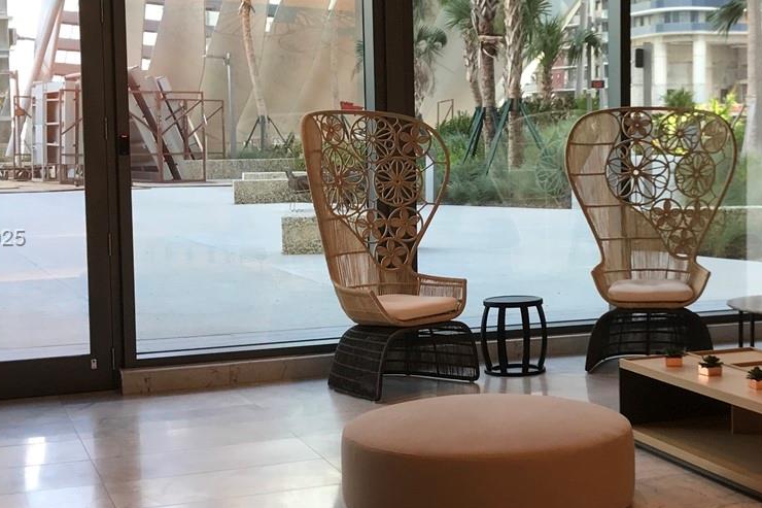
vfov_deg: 21.6
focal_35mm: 63
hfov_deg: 31.6
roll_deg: +0.9
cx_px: 519
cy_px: 239
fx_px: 1333
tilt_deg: -4.4
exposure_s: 1/60
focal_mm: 3.99
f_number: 1.8
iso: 20
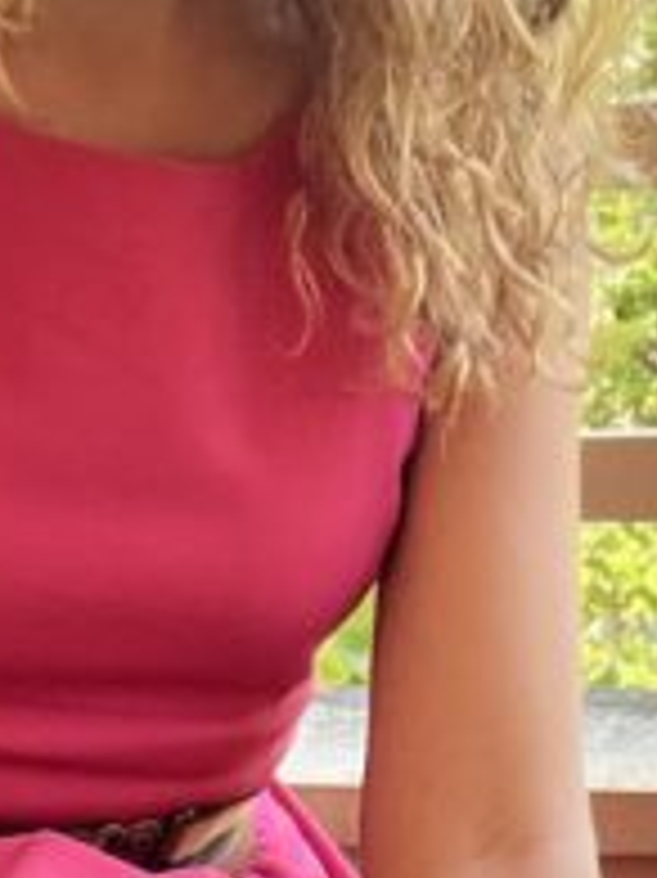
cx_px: 572
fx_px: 3116
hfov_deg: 12.0
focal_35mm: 123
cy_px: 212
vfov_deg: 15.9
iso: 50
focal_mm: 2.71
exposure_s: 1/161
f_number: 2.2
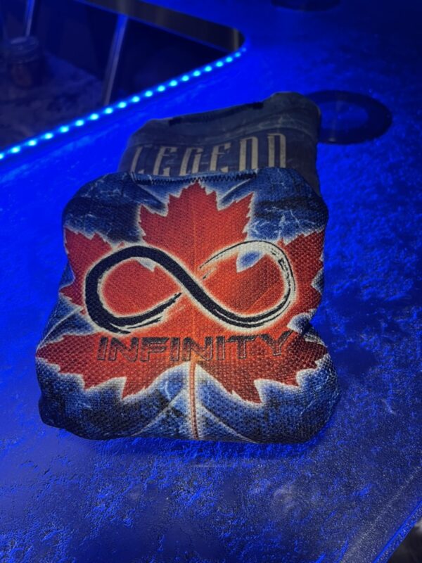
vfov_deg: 69.4
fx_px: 406
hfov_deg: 54.9
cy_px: 282
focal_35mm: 25
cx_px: 211
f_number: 1.6
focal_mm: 5.1
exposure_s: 1/55
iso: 400
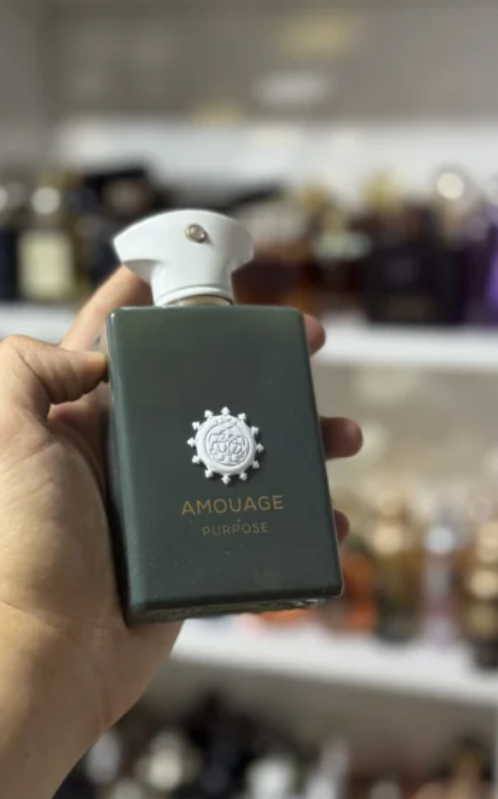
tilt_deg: -14.0
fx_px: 1131
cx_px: 215
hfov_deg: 24.8
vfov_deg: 38.9
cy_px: 402
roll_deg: -0.8
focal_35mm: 52
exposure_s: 1/50
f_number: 1.78
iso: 200
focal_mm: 6.76
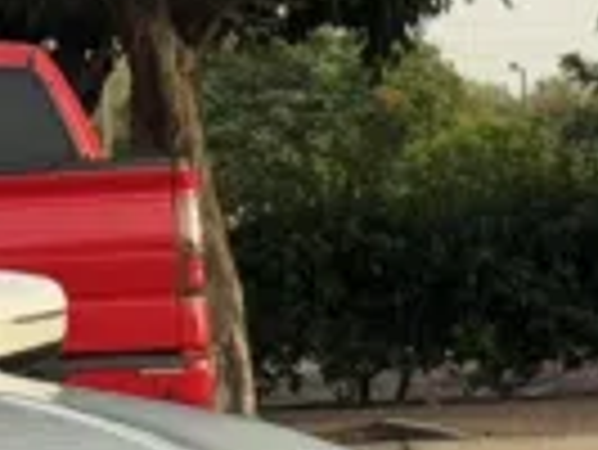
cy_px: 666
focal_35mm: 231
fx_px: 3994
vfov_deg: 6.4
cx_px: -441
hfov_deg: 8.3
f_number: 1.78
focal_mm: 6.76
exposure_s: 1/939
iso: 64
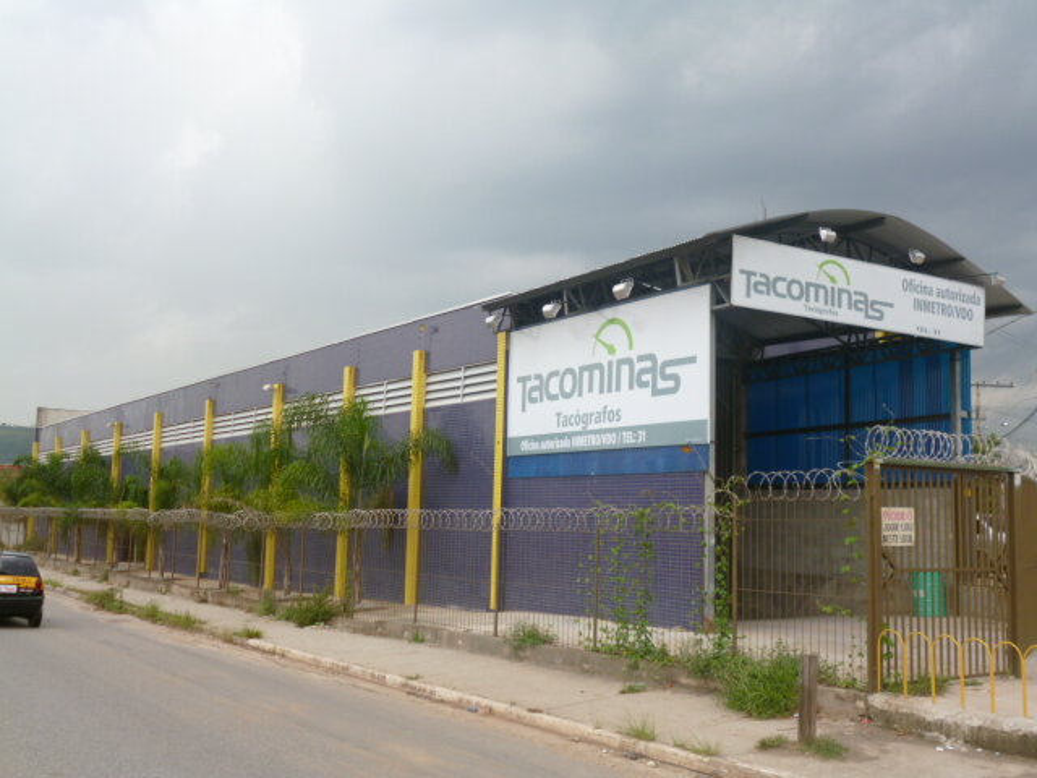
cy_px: 389
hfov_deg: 51.4
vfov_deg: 39.7
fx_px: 1078
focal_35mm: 36
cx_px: 518
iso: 100
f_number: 3.1
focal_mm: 6.4
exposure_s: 1/200
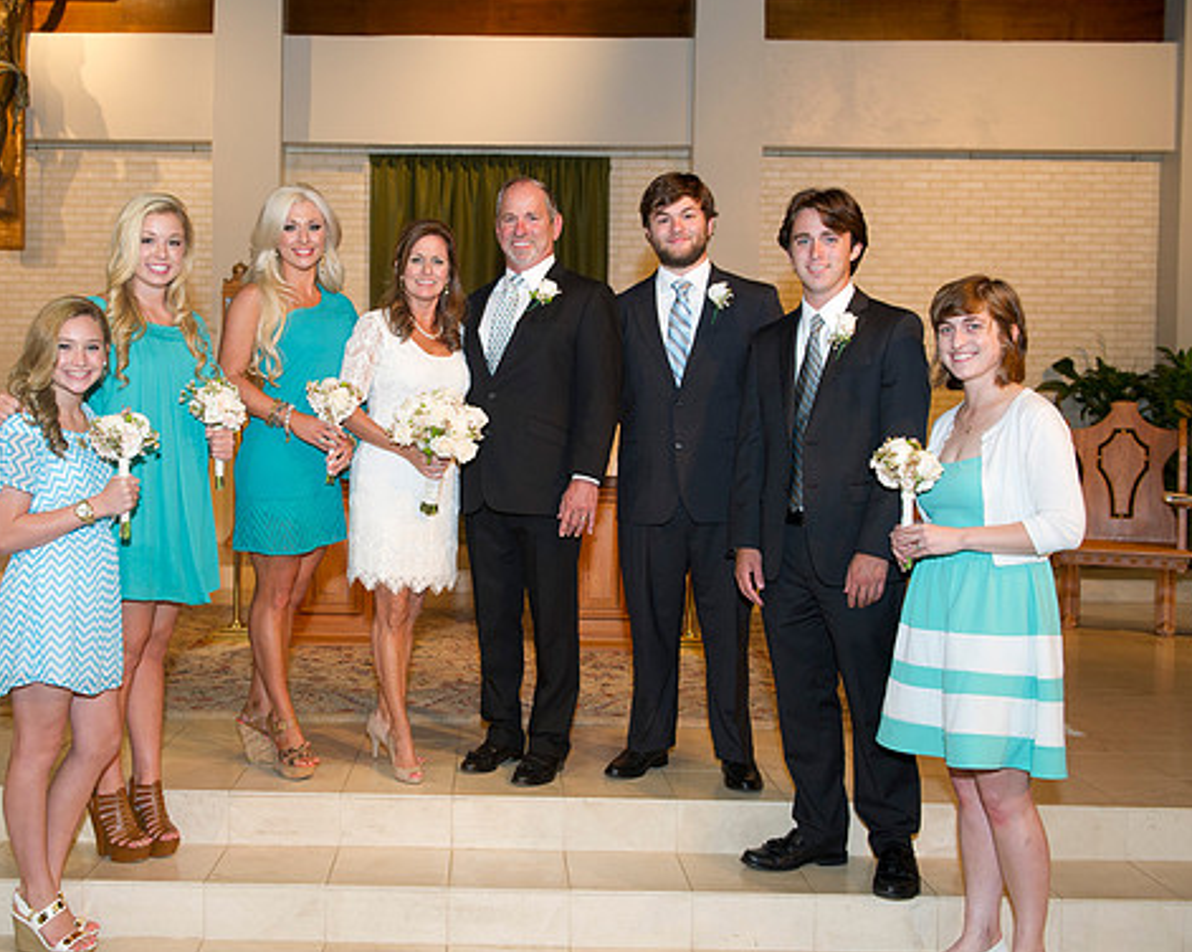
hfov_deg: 48.8
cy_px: 468
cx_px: 481
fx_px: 1304
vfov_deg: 40.1
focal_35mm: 37
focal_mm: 32
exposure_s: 1/125
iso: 1250
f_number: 5
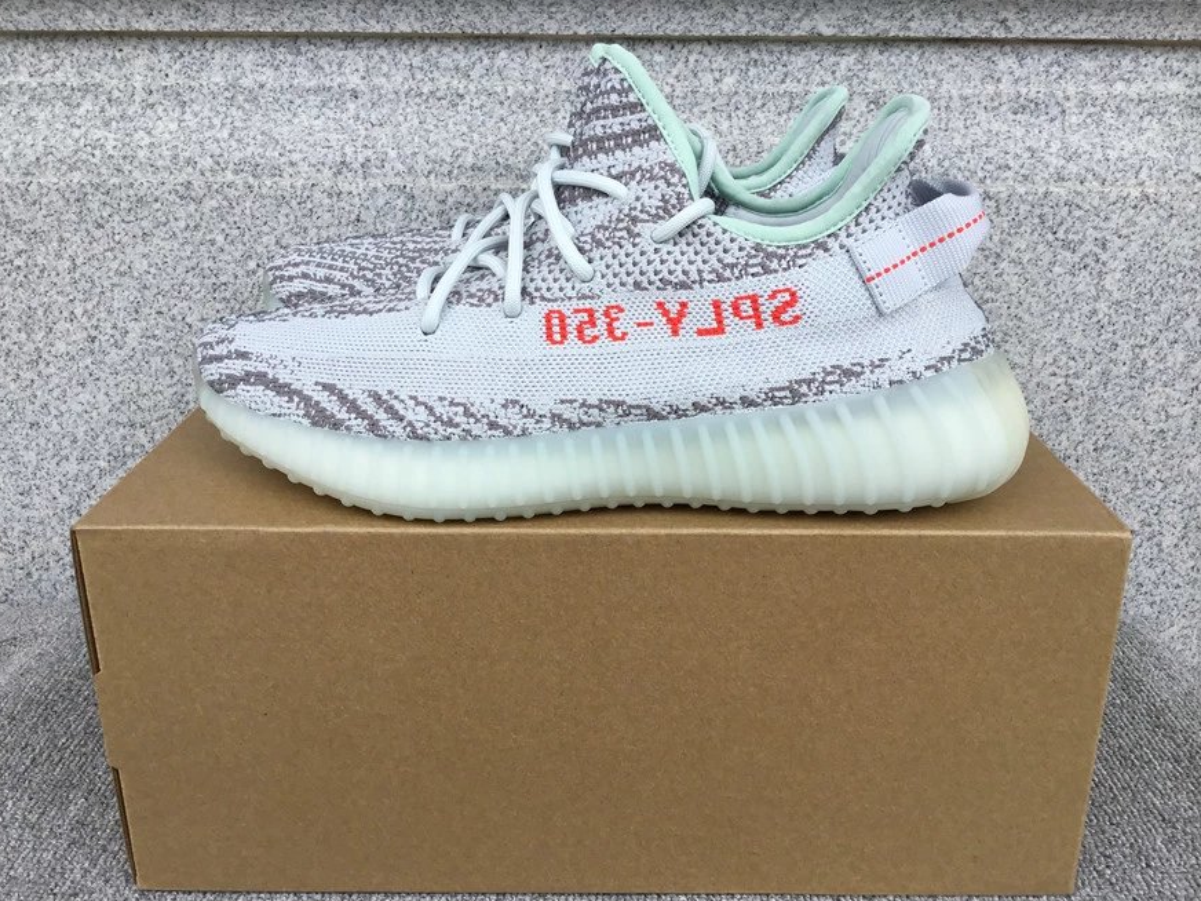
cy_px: 443
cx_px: 613
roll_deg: -0.1
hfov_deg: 56.8
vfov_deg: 44.2
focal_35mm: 32
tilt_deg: -20.0
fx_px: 1110
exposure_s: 1/617
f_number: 2.4
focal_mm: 3.3
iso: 25
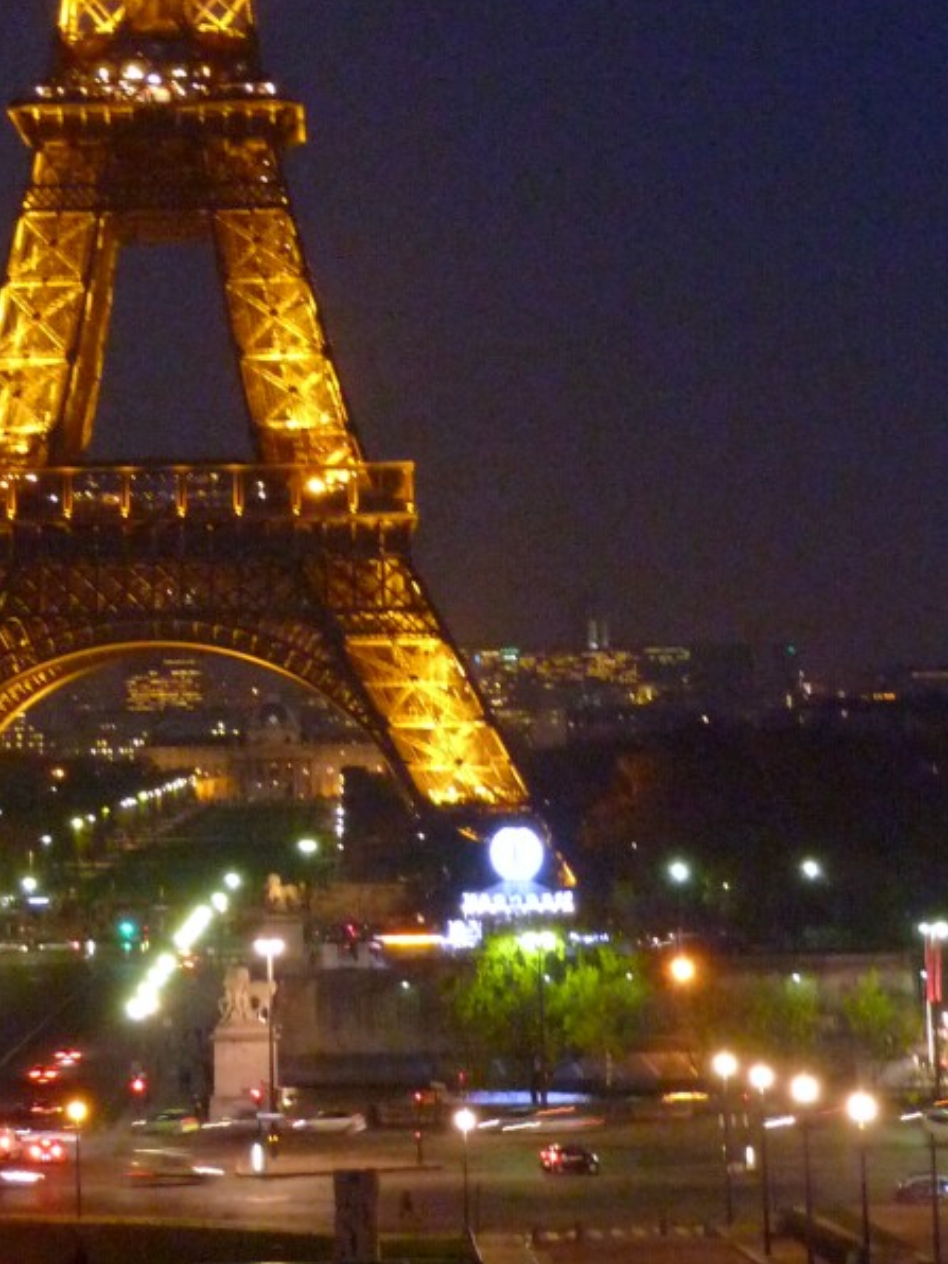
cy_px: -1
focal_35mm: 110
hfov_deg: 13.4
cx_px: 216
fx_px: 4017
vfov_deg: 17.5
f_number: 3.8
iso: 500
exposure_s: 1/4
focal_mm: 7.9
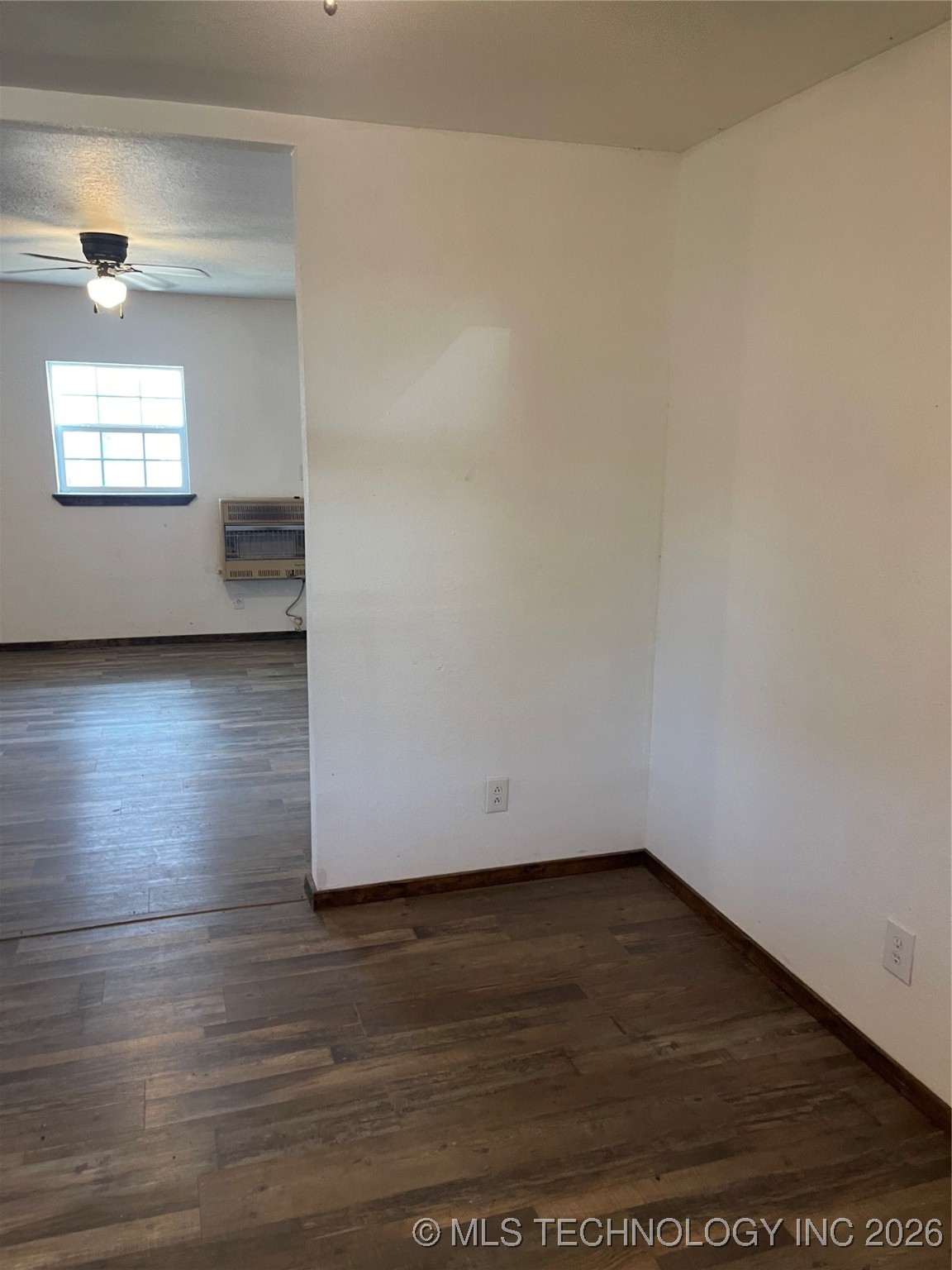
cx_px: 476
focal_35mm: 25
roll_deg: -0.9
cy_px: 635
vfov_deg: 69.4
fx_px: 917
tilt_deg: -10.1
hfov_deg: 54.9
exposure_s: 1/60
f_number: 1.6
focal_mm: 5.1
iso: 320
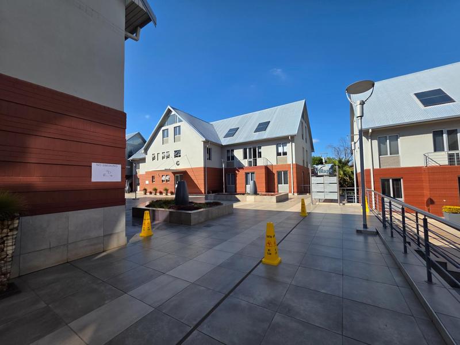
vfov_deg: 89.9
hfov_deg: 106.2
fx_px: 173
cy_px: 172
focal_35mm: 13
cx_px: 230
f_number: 1.9
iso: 40
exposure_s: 1/1567
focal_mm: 2.2
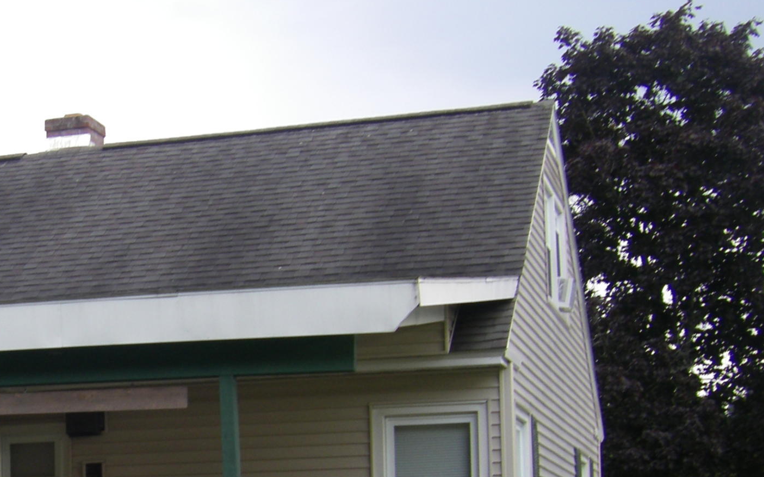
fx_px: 1791
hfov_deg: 23.4
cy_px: 457
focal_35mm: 86
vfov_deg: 15.0
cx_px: 60
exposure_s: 1/80
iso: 64
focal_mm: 6.3
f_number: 3.5
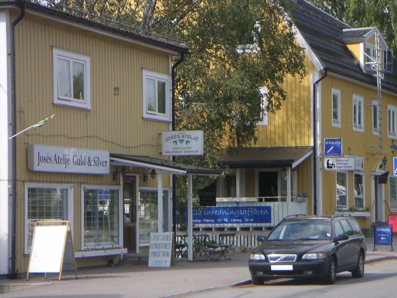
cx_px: 230
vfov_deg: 10.9
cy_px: 157
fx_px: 1560
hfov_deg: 14.5
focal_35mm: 136
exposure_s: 1/350
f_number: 3.6
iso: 50
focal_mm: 17.1
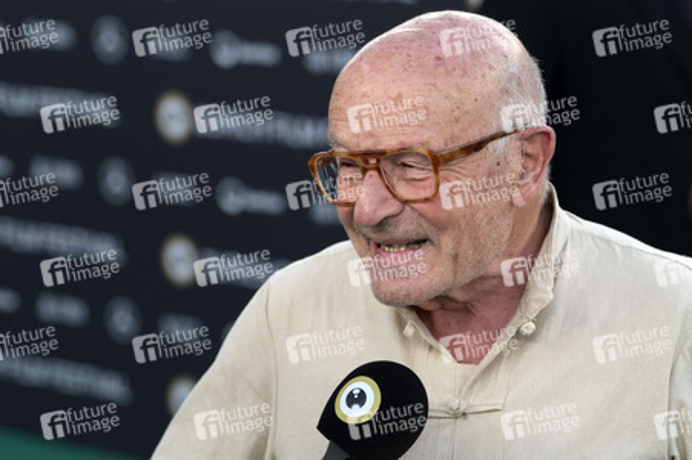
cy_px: 186
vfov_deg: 10.4
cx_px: 412
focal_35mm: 132
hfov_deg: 15.5
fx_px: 2538
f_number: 4.5
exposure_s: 1/200
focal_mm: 111
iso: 400
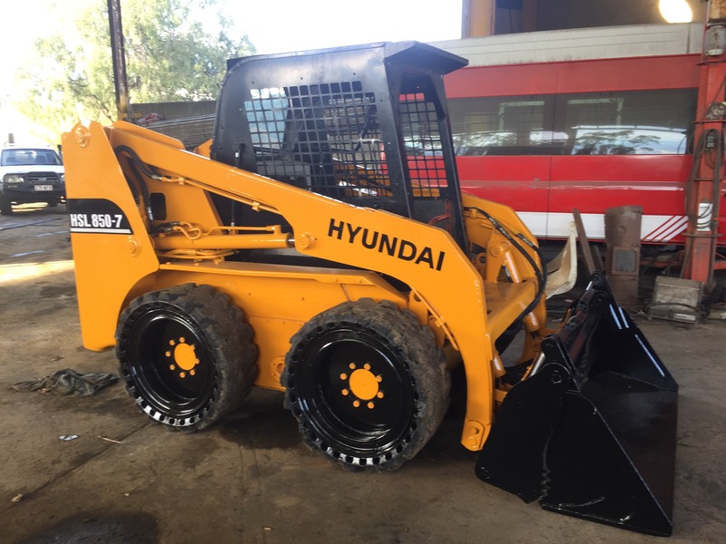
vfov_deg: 48.2
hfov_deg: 61.7
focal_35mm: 29
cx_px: 363
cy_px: 272
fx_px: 608
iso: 32
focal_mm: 4.15
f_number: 2.2
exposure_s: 1/50
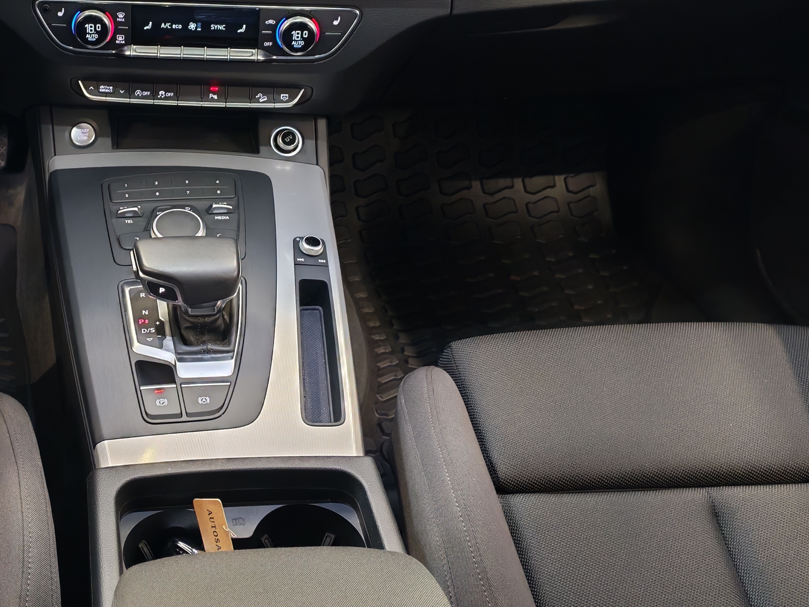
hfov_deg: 34.8
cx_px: 141
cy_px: 152
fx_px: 1239
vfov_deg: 27.2
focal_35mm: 53
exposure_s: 1/50
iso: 800
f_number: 1.9
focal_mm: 6.12
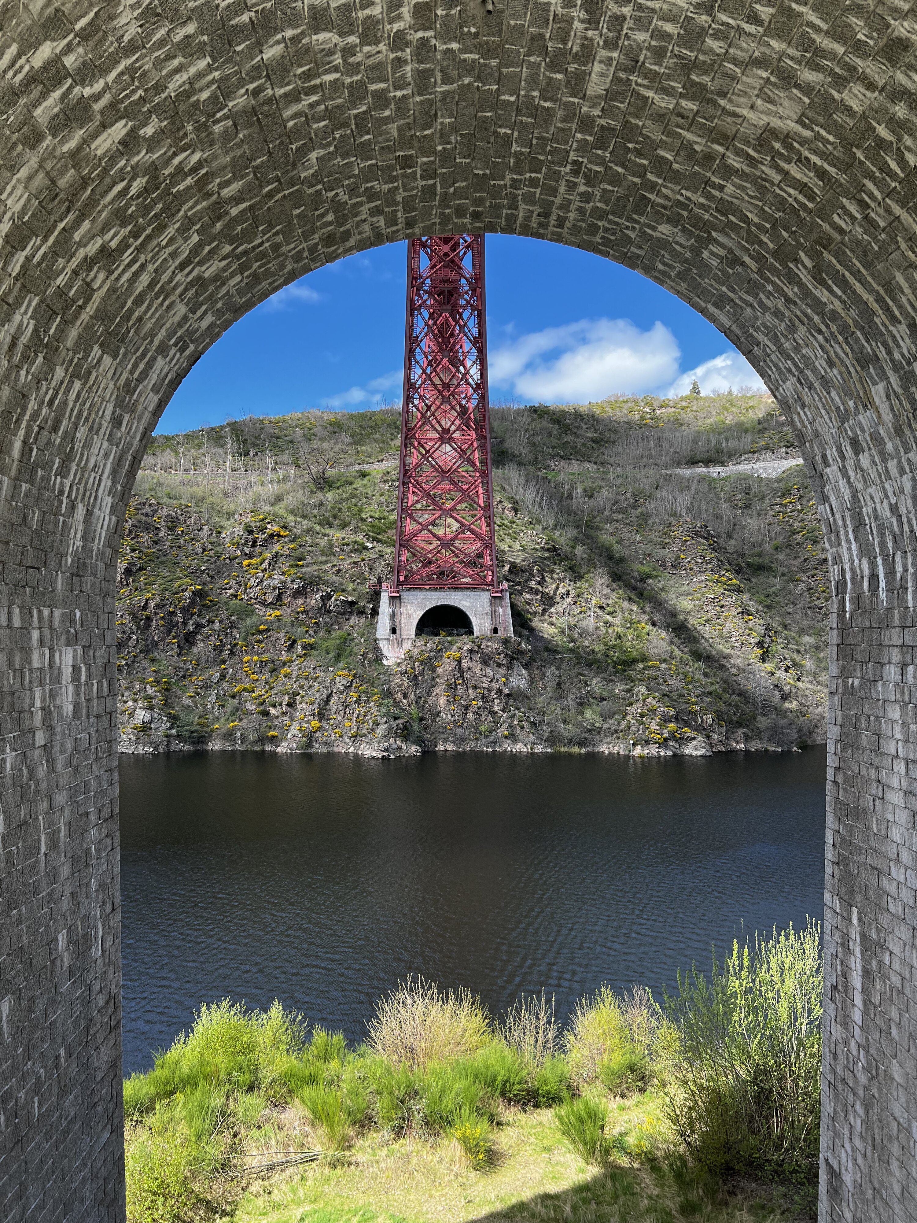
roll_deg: +0.5
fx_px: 918
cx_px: 458
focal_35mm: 26
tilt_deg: +1.8
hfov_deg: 53.1
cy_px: 612
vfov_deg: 67.3
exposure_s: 1/1183
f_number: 1.5
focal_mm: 5.7
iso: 50
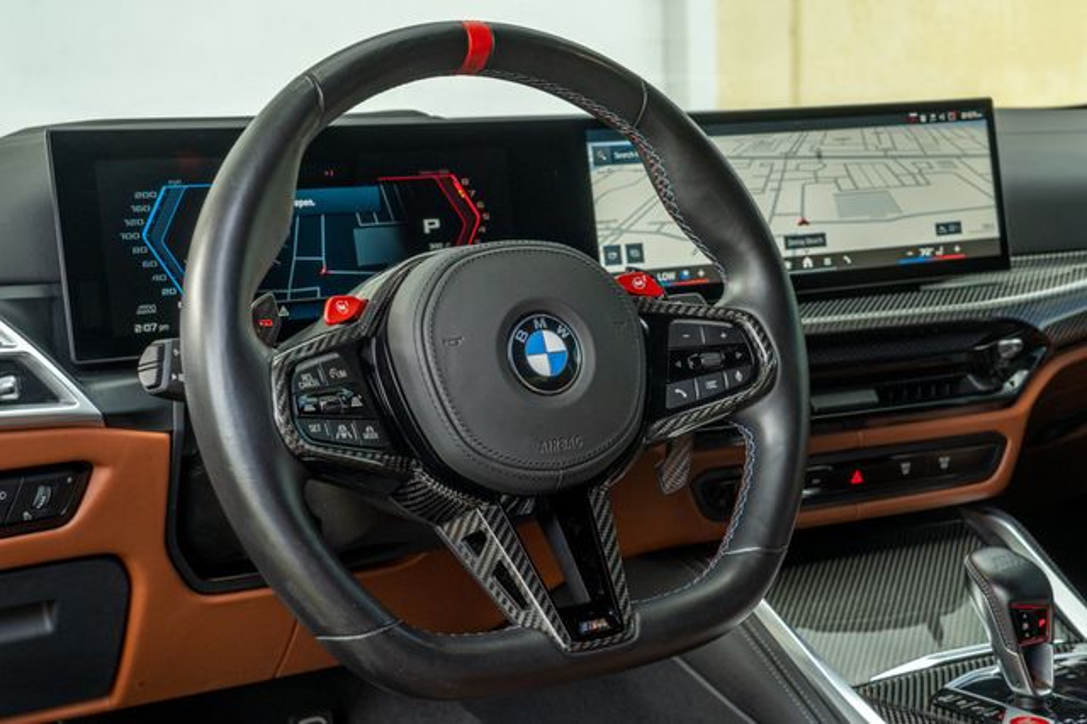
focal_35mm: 52
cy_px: 352
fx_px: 1568
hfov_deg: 38.2
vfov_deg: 26.0
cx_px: 603
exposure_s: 1/50
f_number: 8
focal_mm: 44
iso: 640
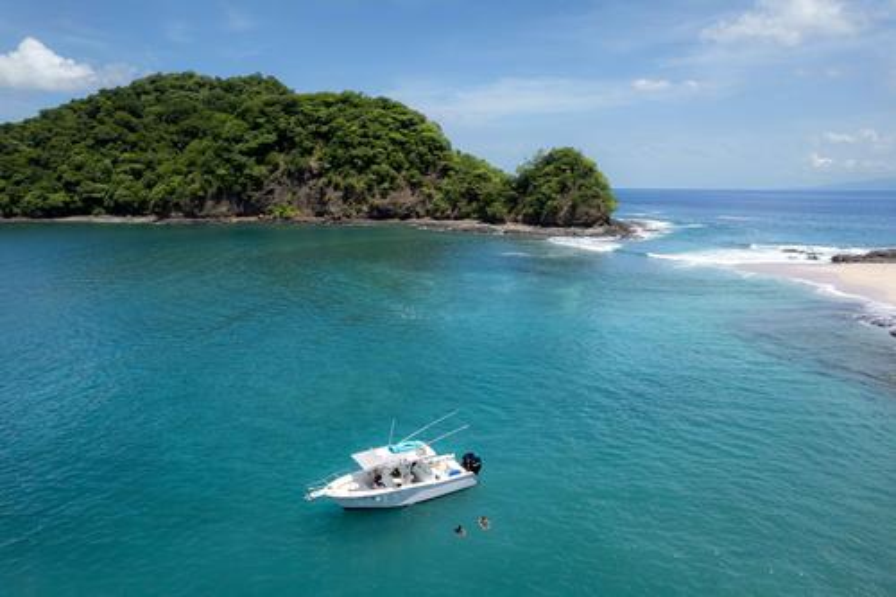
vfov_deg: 57.2
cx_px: 448
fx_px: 547
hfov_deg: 78.6
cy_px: 298
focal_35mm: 22
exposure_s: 1/1600
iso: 200
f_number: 2.8
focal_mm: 8.38
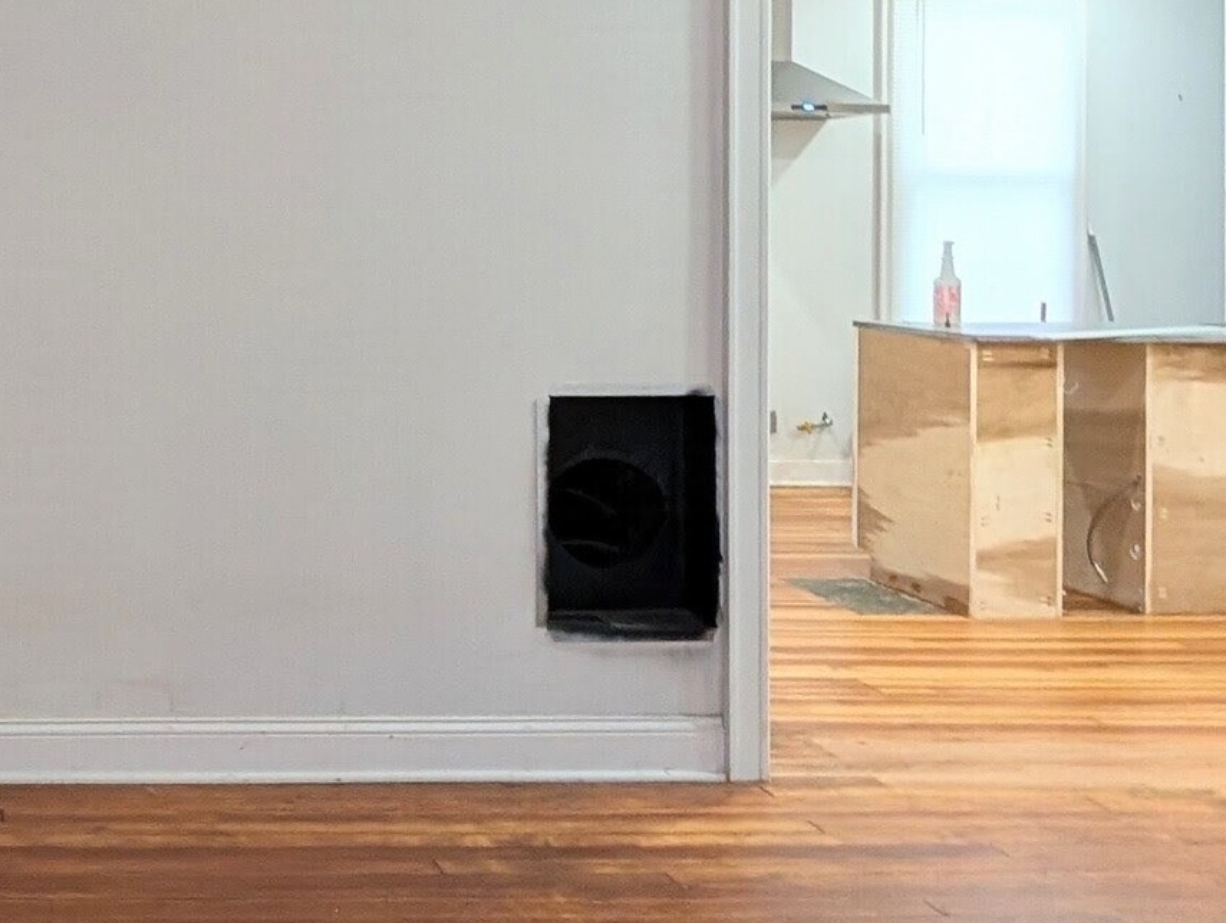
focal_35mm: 43
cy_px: 210
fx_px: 1525
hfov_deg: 38.9
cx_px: 6
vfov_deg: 32.9
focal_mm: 2.02
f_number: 1.7
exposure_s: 1/60
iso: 135
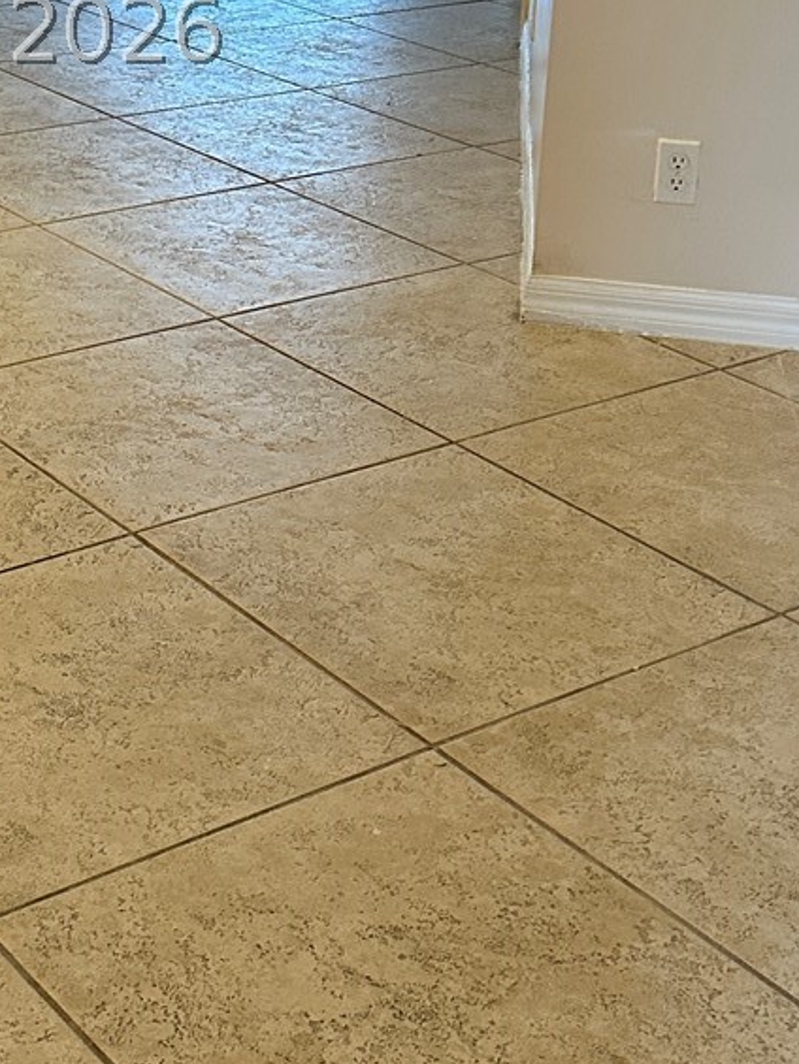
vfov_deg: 27.1
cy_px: 30
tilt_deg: -13.5
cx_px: 111
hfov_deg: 21.2
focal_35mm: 68
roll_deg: -1.6
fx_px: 2092
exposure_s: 1/60
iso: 320
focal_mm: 6.86
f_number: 1.78
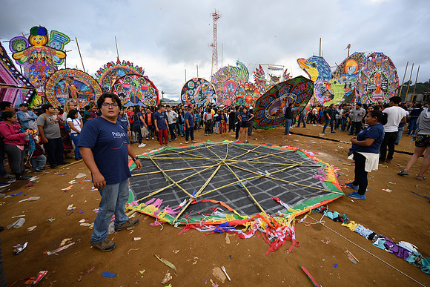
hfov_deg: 104.2
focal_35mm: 14
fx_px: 167
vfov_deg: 81.2
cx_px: 215
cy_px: 144
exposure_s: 1/320
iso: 160
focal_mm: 14
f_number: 4
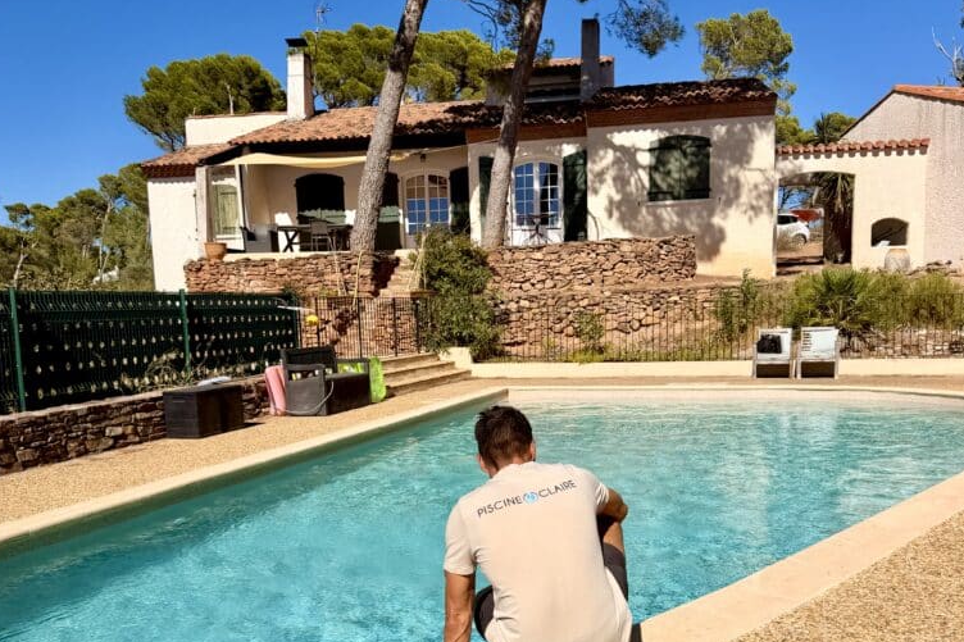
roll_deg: +1.1
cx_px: 481
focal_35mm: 34
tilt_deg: -7.0
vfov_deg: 38.3
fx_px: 910
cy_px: 443
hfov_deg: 55.8
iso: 80
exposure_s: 1/10309
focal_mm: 6.76
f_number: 1.78
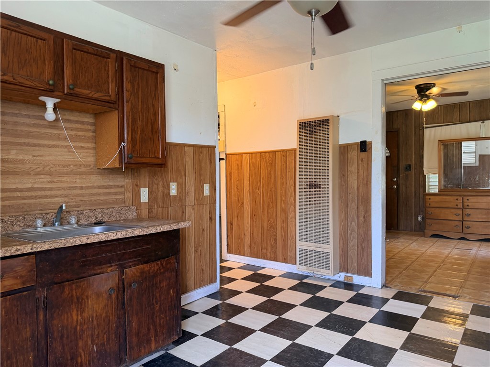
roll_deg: +1.1
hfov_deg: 71.6
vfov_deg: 56.8
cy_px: 184
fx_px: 340
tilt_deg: -1.4
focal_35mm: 24
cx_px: 245
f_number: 1.78
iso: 250
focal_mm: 6.76
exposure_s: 1/120
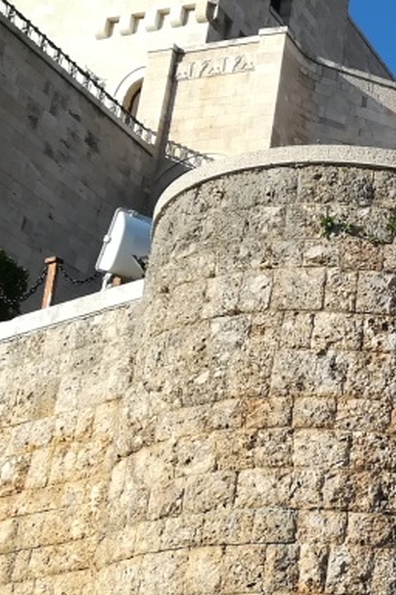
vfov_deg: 28.1
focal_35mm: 72
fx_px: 1190
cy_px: 314
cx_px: 639
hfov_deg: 16.7
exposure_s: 1/704
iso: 50
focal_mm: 3.83
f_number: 2.2
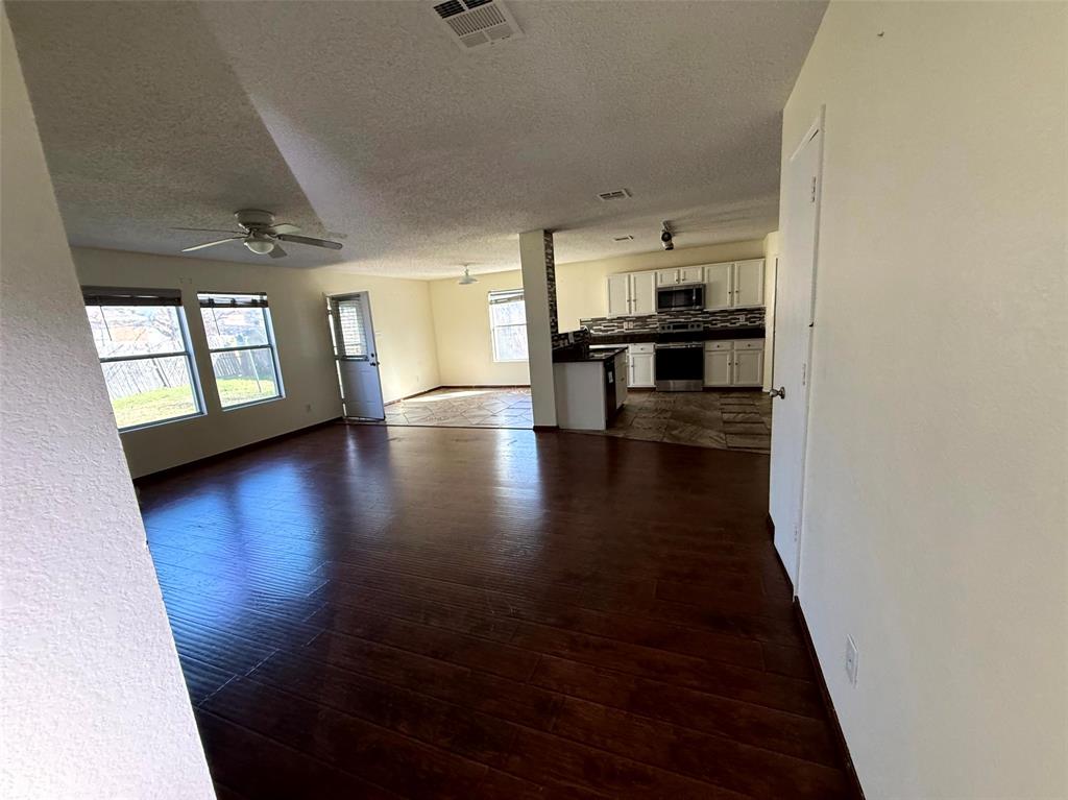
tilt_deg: -11.0
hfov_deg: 102.1
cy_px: 400
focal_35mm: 14
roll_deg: +5.0
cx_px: 534
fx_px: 432
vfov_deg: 85.6
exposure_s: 1/101
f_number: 2.2
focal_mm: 2.22
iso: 250
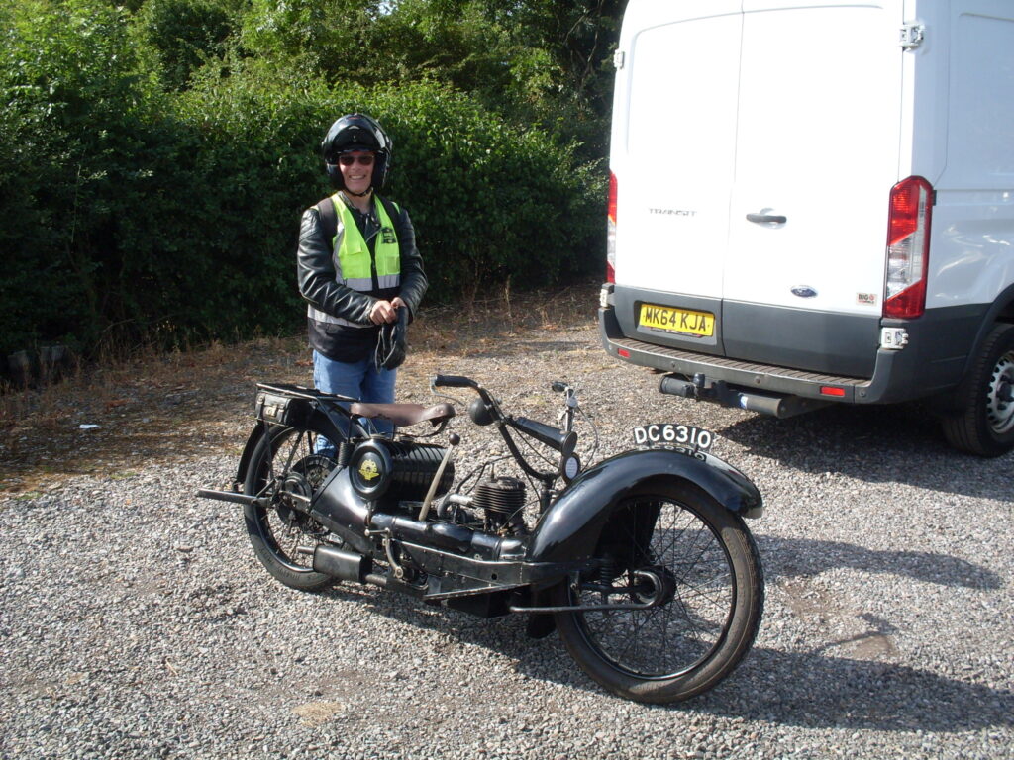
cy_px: 380
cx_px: 507
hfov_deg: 49.0
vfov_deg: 37.7
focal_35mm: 38
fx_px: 1113
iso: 80
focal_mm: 6.3
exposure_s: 1/90
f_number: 8.4
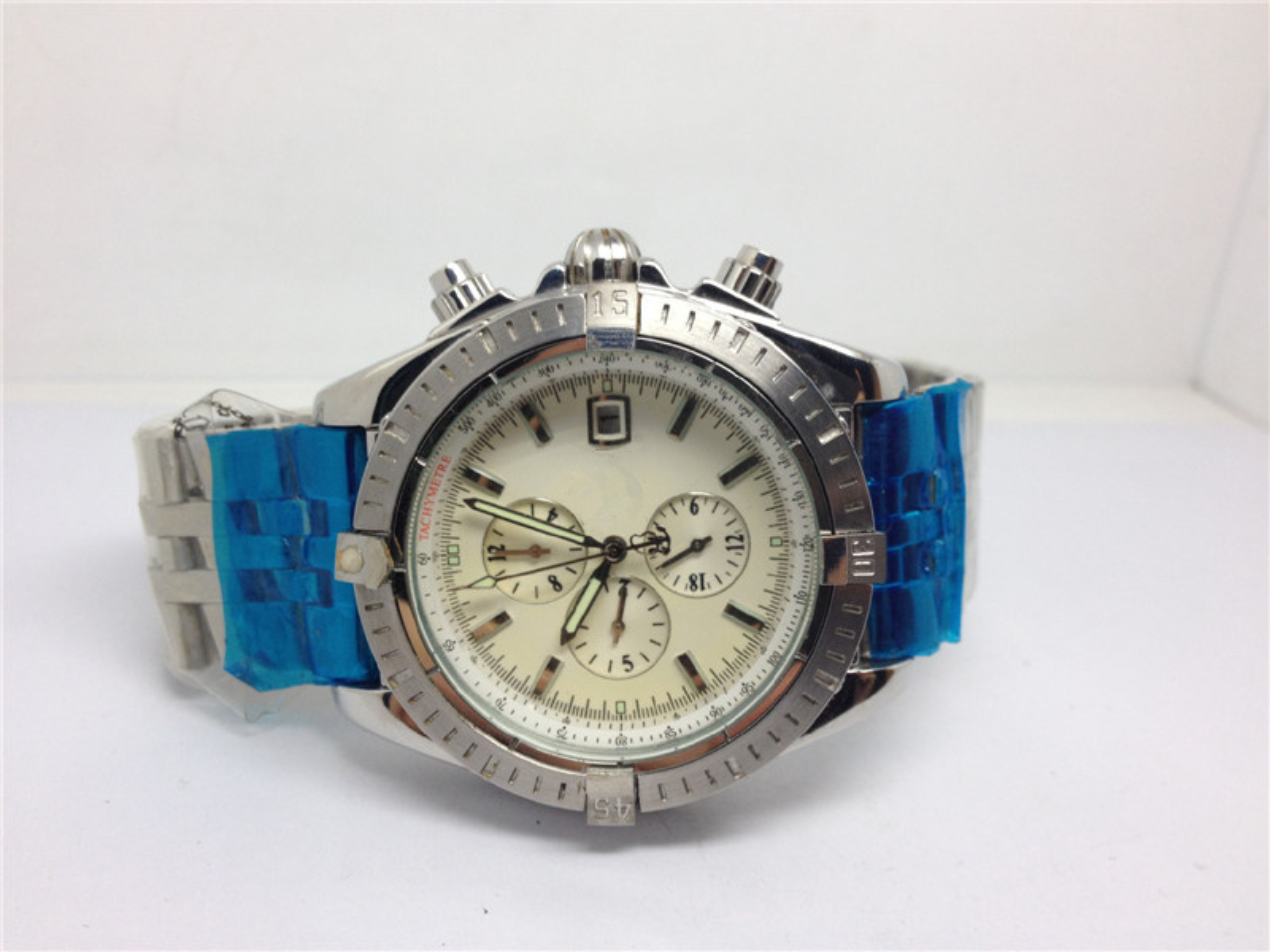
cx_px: 635
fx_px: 1284
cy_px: 476
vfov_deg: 40.7
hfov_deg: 52.6
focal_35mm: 35
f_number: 2.4
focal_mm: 4.28
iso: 50
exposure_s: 1/104
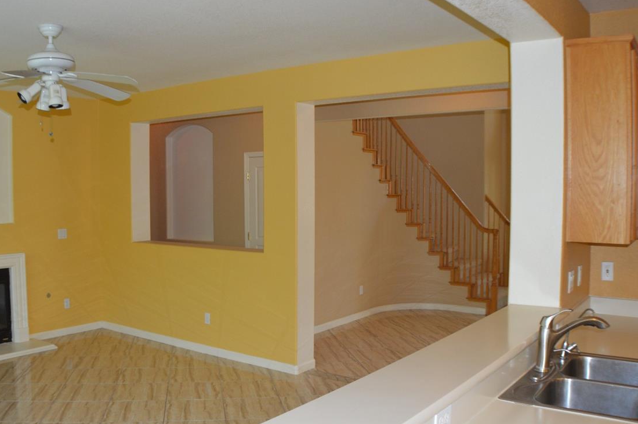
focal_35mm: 45
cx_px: 247
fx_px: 797
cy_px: 213
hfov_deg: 43.4
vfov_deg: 29.8
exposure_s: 1/60
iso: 400
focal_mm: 22
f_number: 4
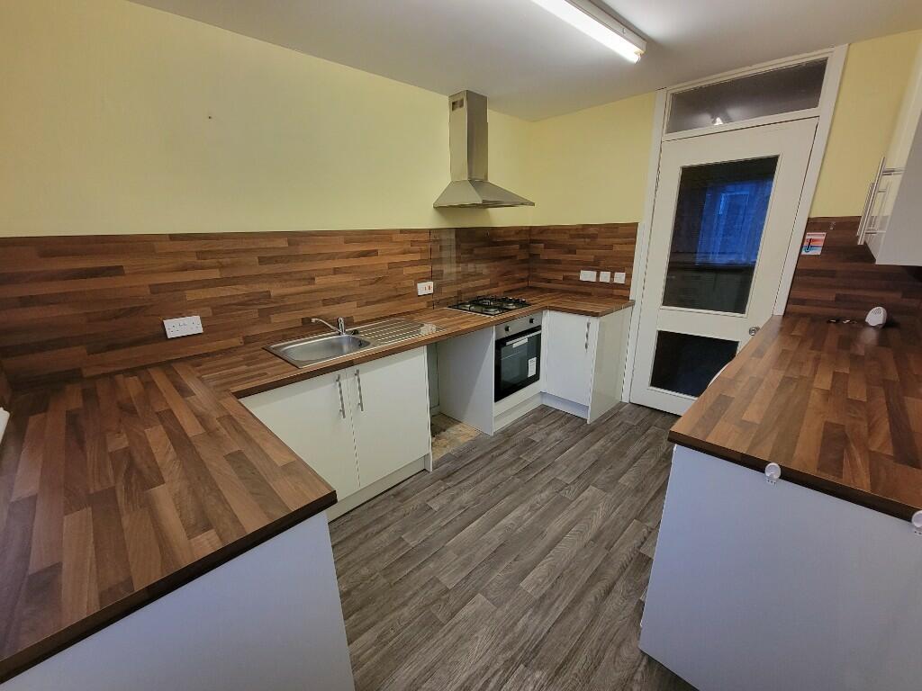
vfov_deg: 89.9
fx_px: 346
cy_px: 346
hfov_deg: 106.2
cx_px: 461
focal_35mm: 13
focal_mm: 2.2
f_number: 2.2
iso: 400
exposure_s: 1/50
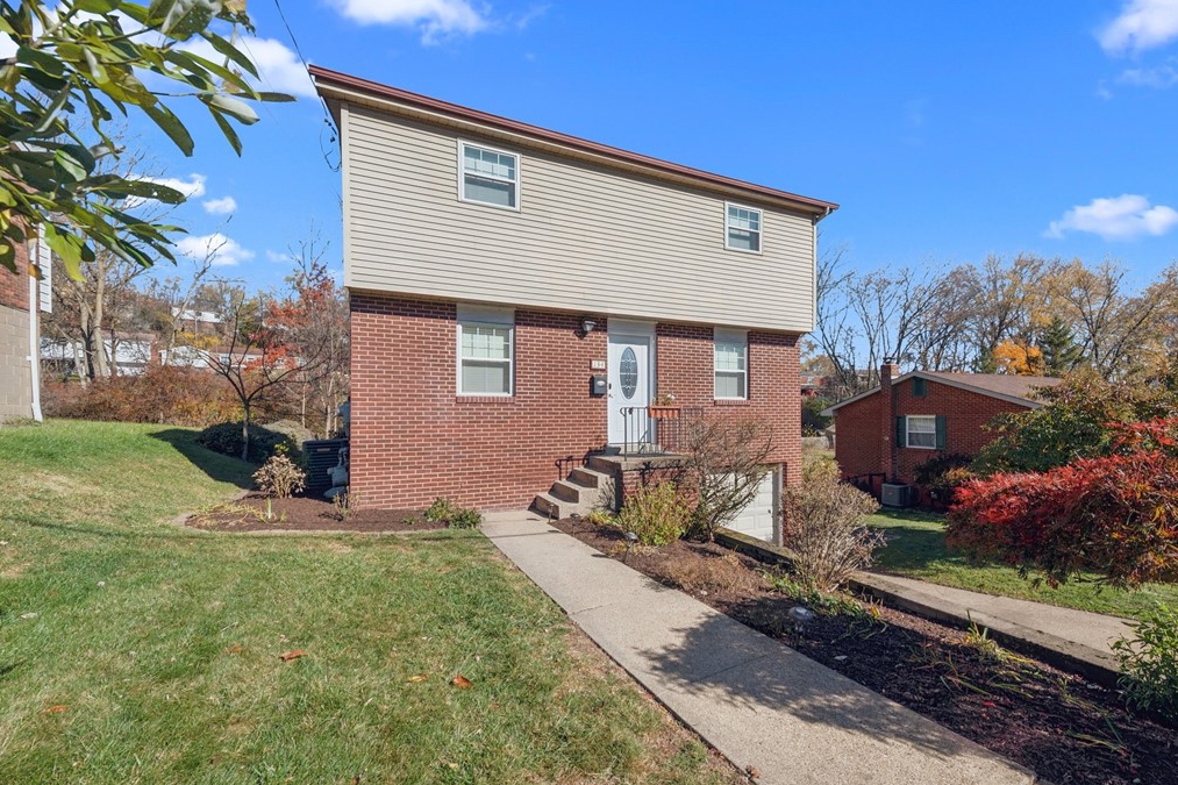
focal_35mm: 15
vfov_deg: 77.3
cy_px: 409
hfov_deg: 100.3
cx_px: 624
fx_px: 491
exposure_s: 1/500
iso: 50
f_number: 11
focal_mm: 14
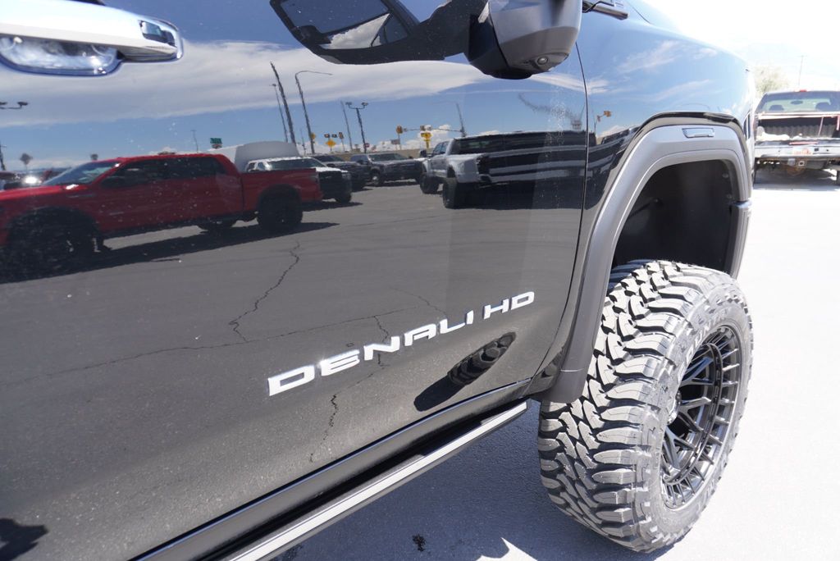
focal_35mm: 24
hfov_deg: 73.7
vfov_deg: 53.2
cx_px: 420
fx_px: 560
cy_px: 280
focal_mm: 16
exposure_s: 1/80
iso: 100
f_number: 4.5
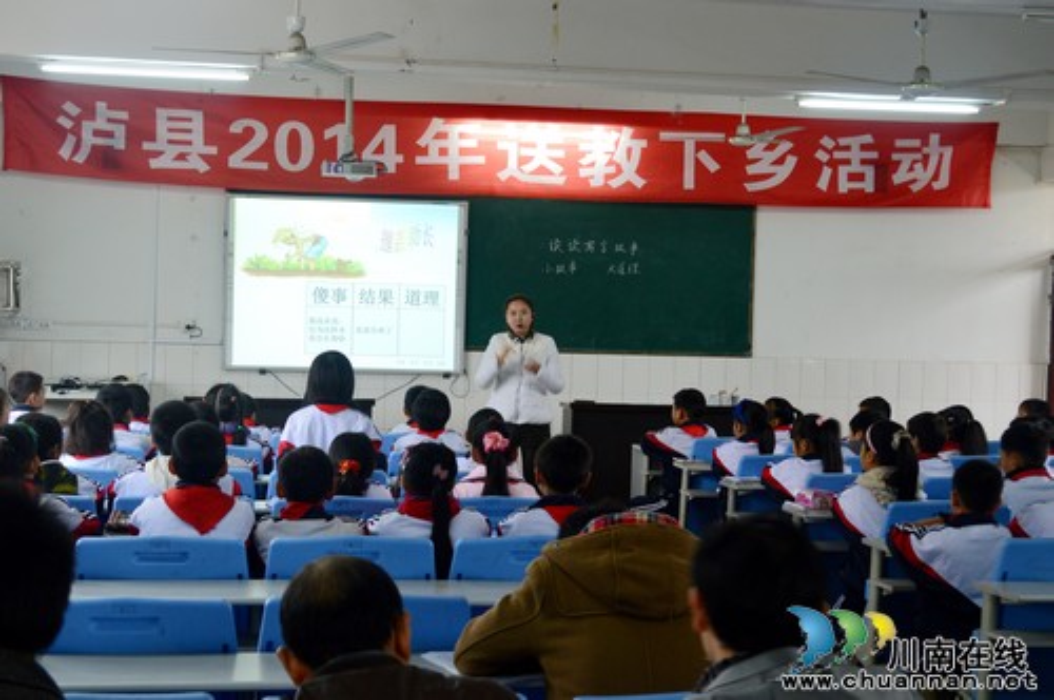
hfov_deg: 37.9
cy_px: 350
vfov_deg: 25.7
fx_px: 1535
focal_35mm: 52
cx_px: 527
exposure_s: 1/15
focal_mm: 35
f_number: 6.3
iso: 560
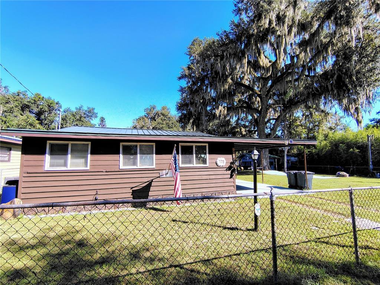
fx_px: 176
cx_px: 190
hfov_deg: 94.5
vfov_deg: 78.1
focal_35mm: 16
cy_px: 142
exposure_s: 1/417
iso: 100
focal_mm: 2.13
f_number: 2.2
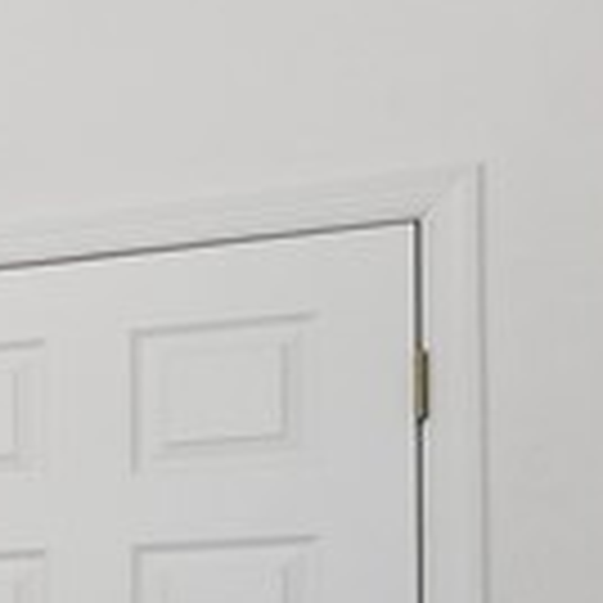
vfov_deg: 15.0
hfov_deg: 9.4
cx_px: -1508
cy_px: 812
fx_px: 2168
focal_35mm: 110
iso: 200
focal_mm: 16
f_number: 9
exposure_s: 1/15
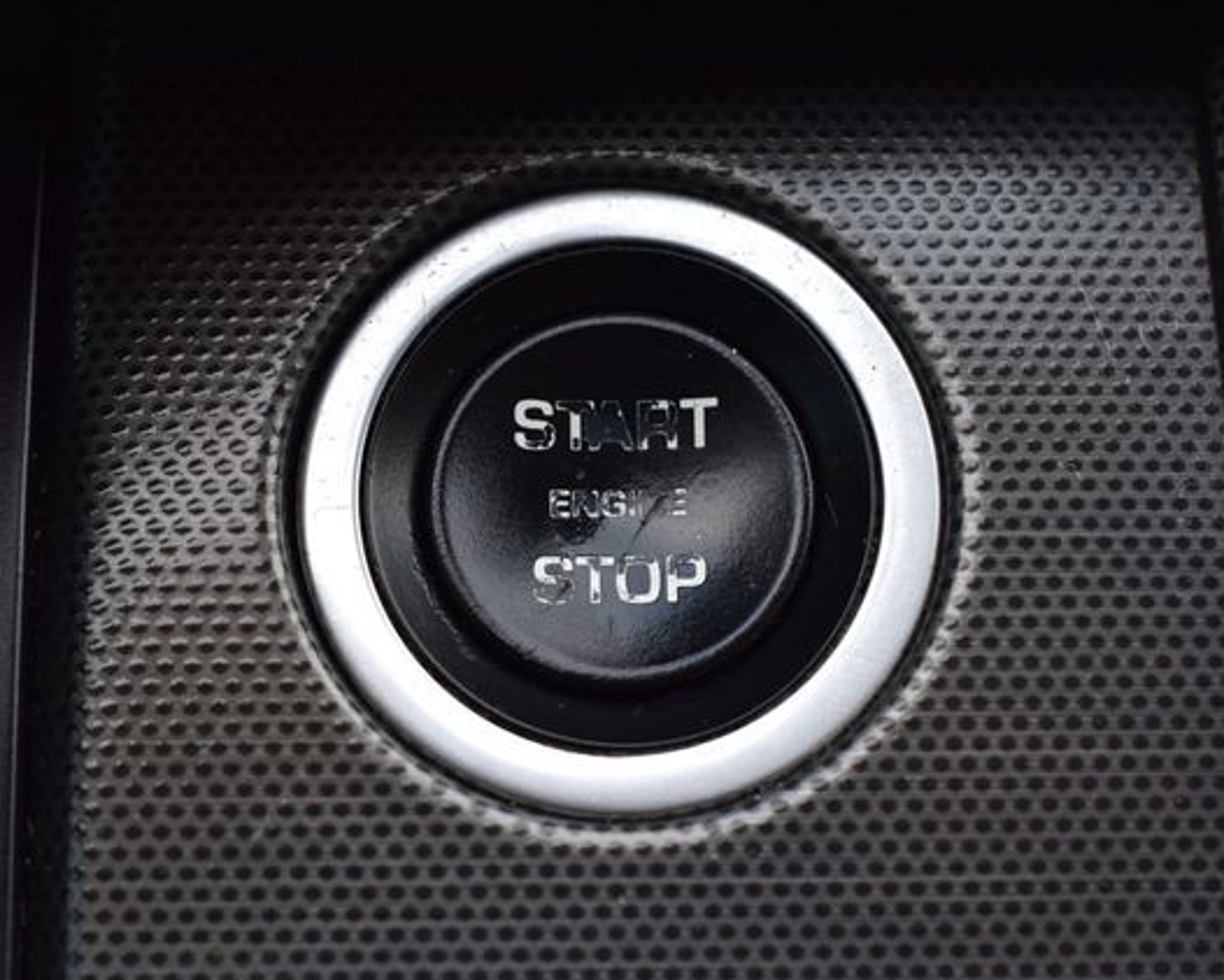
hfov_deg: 29.1
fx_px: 2355
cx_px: 633
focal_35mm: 65
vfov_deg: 23.5
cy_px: 487
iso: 400
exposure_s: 1/50
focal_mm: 38
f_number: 8
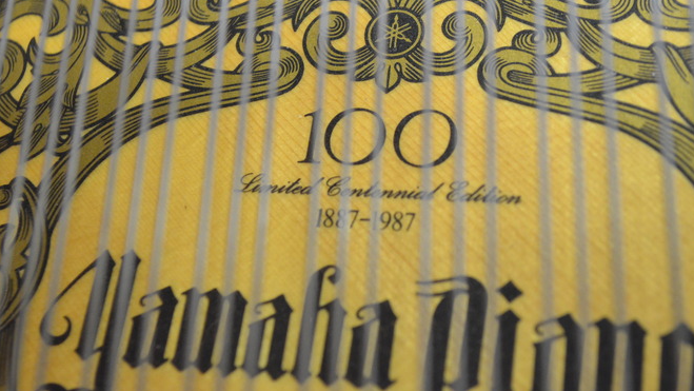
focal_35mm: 60
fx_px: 1104
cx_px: 349
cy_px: 165
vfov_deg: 20.0
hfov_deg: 34.9
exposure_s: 1/30
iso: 3200
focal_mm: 38
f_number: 5
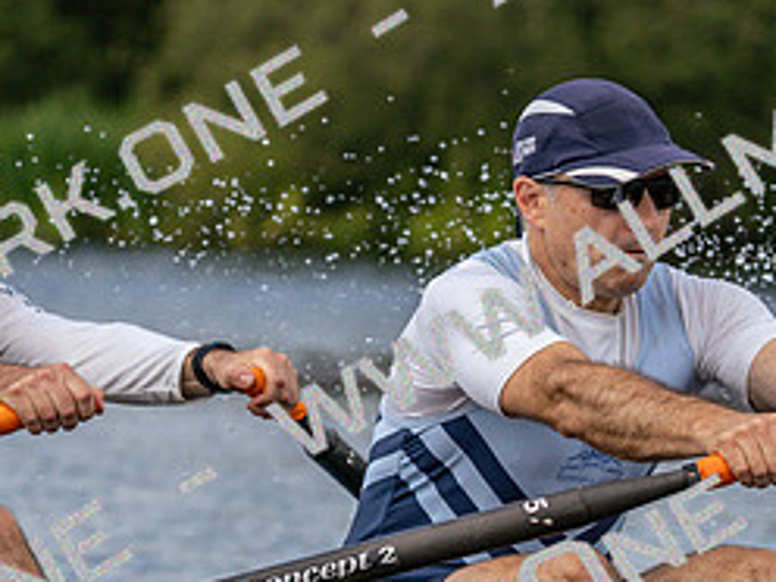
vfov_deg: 3.3
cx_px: 654
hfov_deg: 4.4
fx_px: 10088
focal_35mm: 450
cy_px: 465
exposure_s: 1/1600
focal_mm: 200
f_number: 5.6
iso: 400
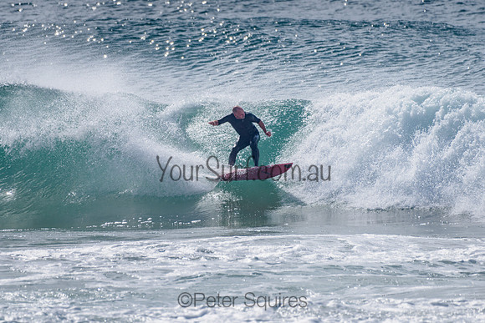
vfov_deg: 2.2
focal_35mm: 612
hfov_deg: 3.4
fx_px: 8249
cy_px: 125
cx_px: 208
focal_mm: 500
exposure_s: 1/2000
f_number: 5.6
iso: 64
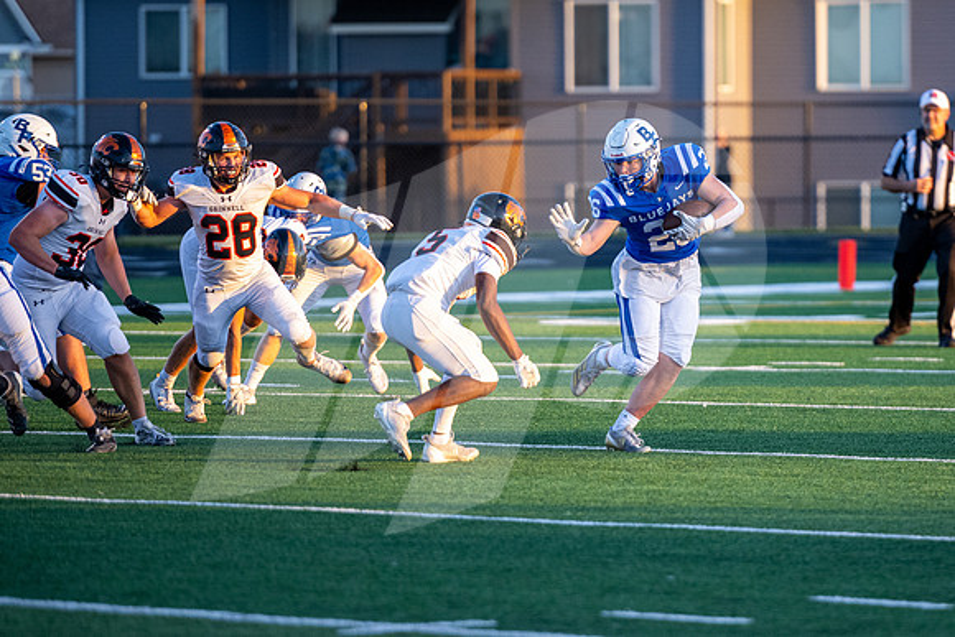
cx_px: 664
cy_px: 360
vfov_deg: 4.6
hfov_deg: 6.8
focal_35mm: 302
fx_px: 8011
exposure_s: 1/1250
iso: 1250
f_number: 2.8
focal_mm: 200
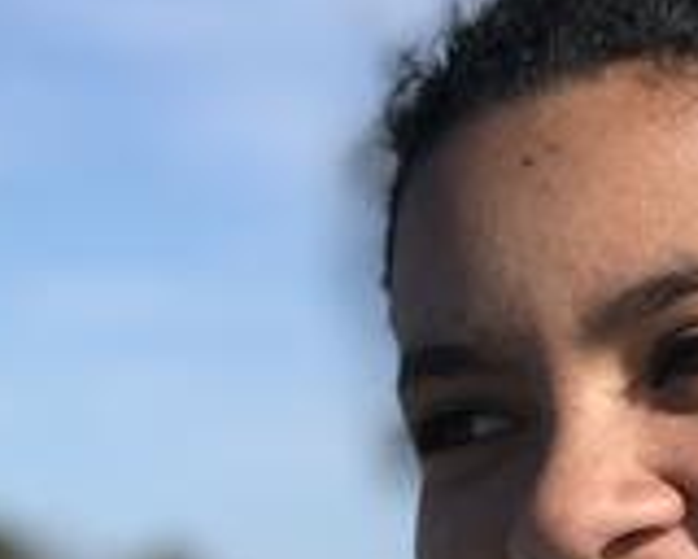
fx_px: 4586
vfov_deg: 6.9
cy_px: -114
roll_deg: +3.3
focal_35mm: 222
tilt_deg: +9.1
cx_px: 641
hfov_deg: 8.7
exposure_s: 1/1259
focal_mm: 6.6
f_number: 2.8
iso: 20
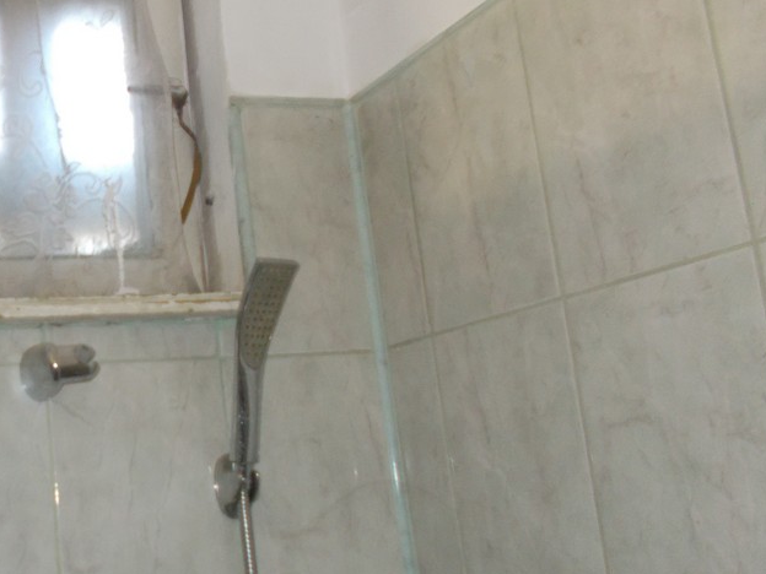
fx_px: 1106
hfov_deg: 35.7
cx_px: 64
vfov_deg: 29.1
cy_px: 307
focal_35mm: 50
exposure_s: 1/25
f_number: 3.2
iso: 200
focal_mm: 4.6
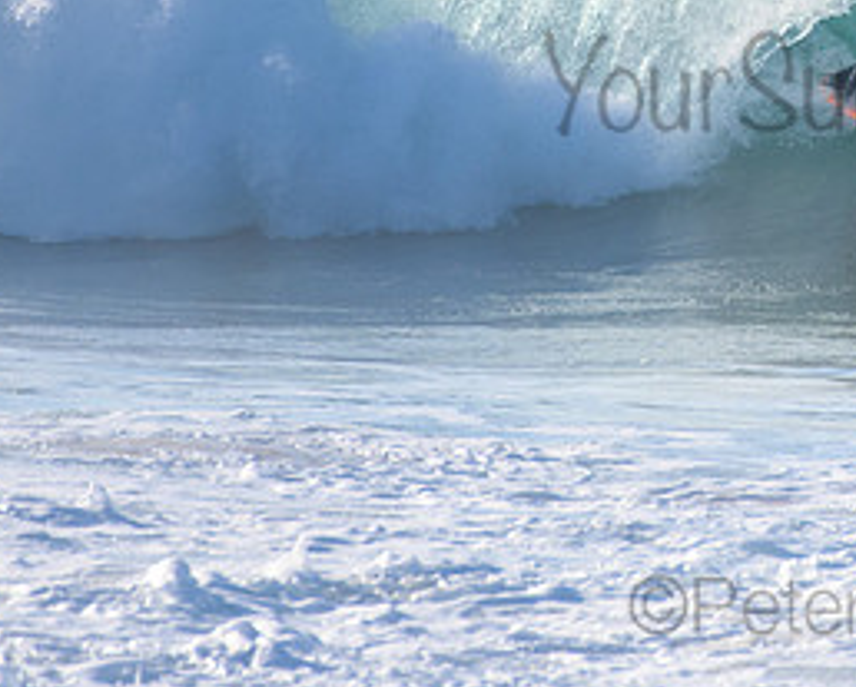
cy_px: 55
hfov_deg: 1.2
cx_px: 886
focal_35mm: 1581
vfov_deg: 1.0
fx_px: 40099
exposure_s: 1/2000
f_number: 5.6
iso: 360
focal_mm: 500
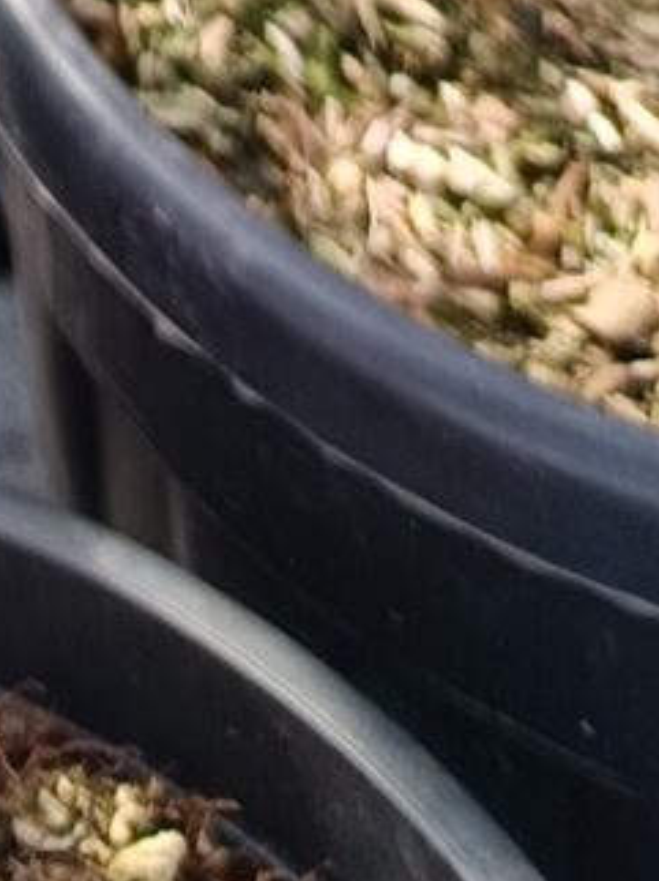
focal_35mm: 191
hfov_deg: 7.4
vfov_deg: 8.3
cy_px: -2003
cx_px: -695
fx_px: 4855
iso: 50
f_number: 1.7
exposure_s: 1/118
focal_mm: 5.31
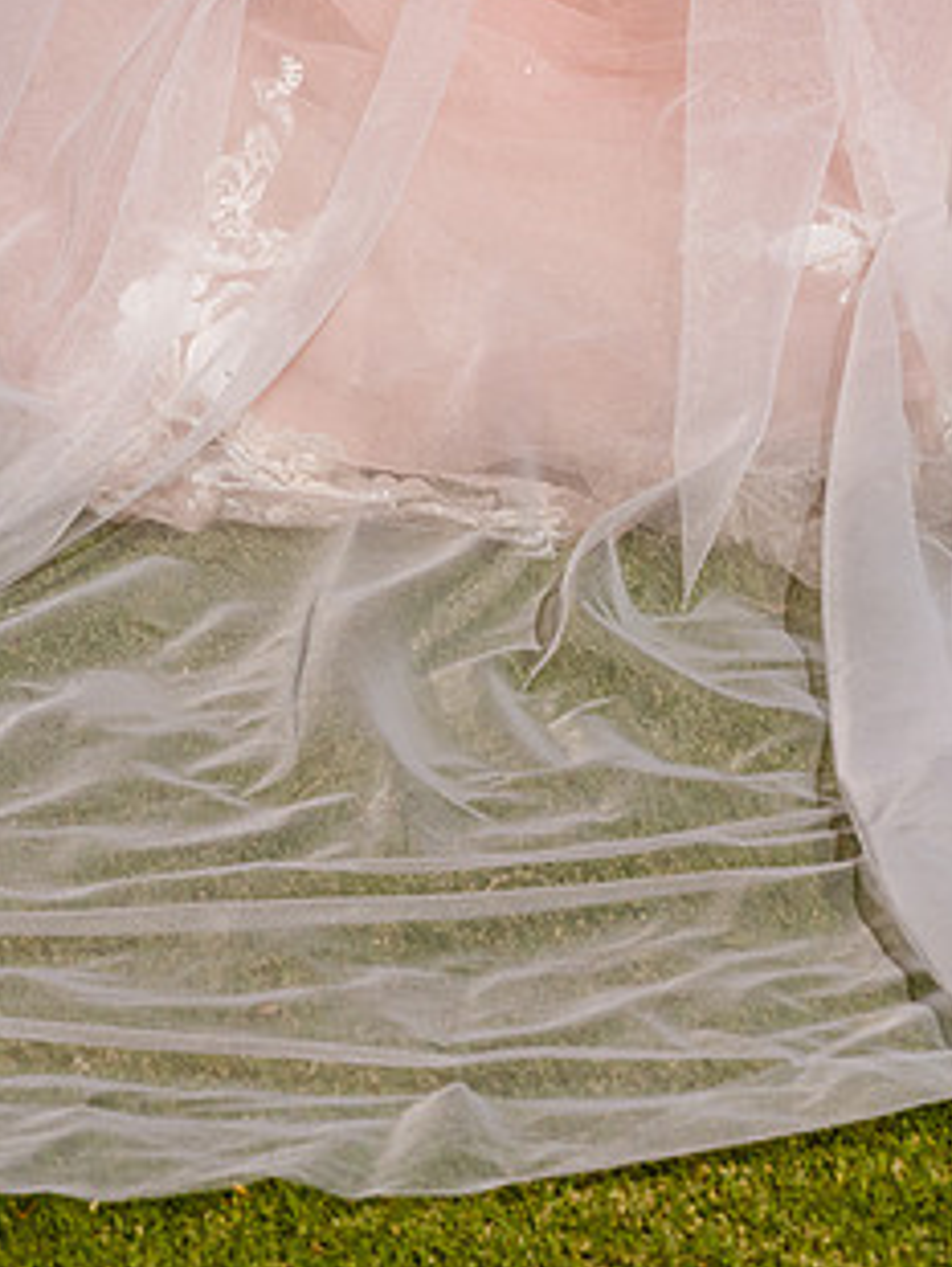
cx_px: 692
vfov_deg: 4.5
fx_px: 16259
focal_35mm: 444
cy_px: 300
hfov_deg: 3.4
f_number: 14
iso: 200
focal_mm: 190
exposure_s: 1/800
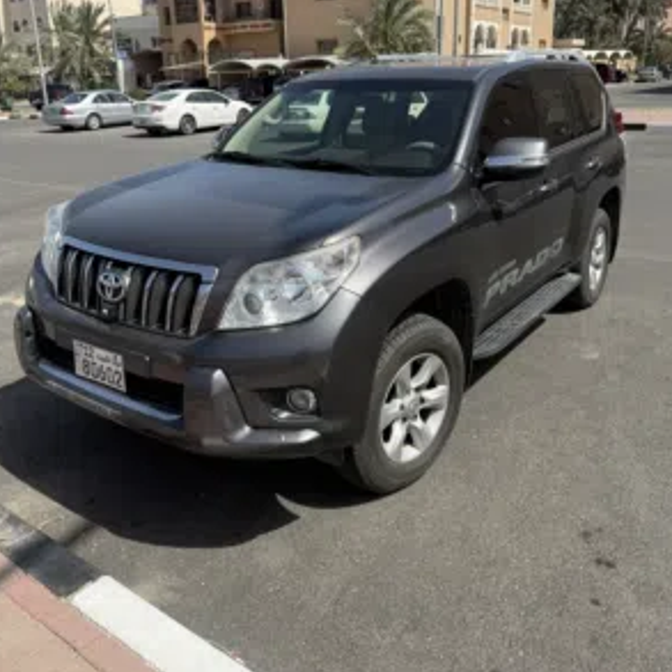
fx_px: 637
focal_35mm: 29
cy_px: 273
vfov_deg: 55.3
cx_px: 337
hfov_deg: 55.6
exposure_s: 1/3953
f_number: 1.78
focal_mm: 6.76
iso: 80
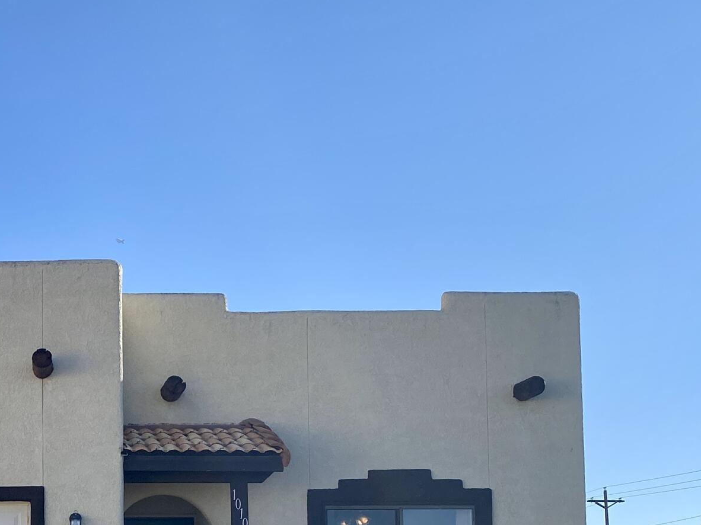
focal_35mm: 66
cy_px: 538
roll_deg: -0.3
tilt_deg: +4.7
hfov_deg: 27.6
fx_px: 1336
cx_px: -9
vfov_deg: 21.4
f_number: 1.8
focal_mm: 4.25
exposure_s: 1/3040
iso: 32
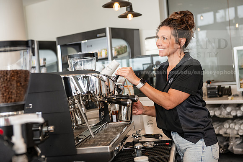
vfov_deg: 23.4
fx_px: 392
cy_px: 81
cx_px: 122
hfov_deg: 34.5
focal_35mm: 58
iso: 800
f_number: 4
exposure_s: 1/200
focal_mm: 58
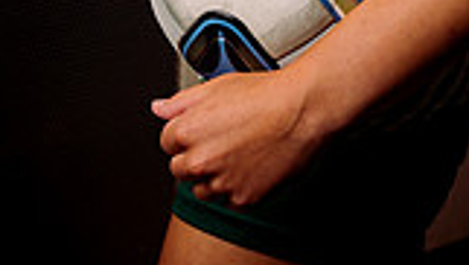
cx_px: 201
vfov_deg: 7.6
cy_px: -379
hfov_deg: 14.4
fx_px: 1855
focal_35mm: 149
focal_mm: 51
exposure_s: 1/250
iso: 125
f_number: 5.6
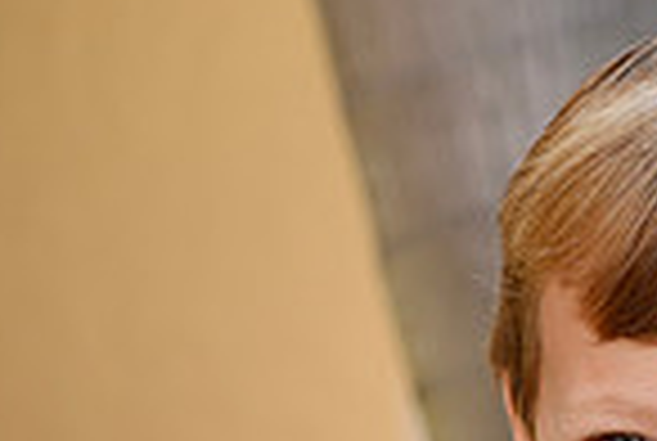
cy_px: 853
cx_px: 1130
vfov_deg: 6.5
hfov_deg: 9.5
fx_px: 3767
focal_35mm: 206
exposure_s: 1/160
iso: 125
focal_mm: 52
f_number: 4
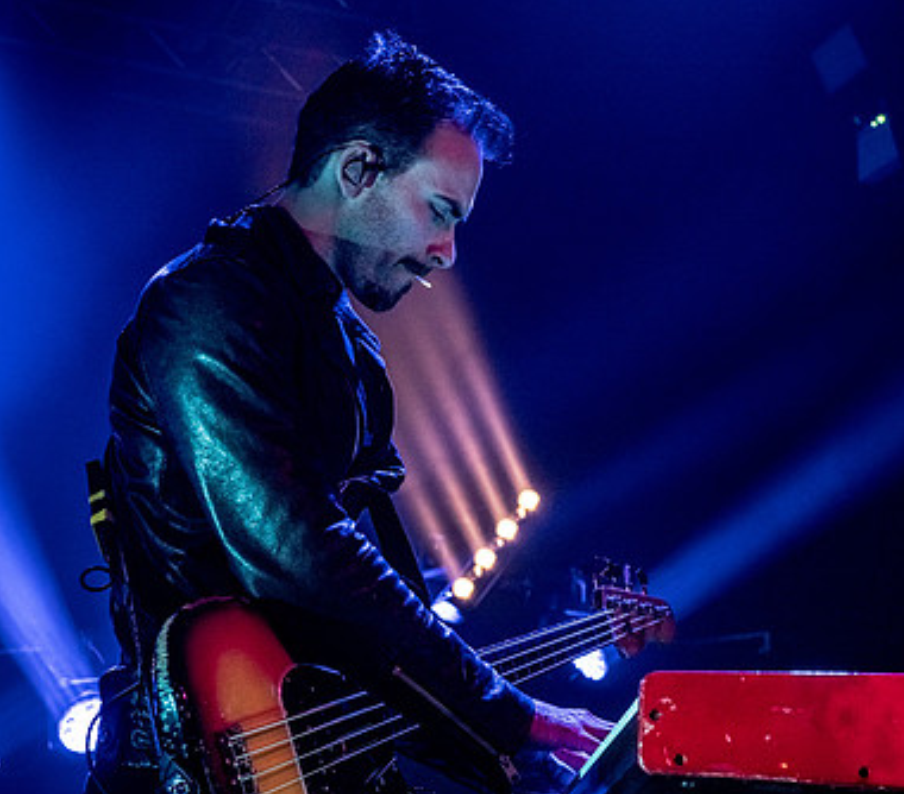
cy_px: 513
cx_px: 425
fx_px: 2309
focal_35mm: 83
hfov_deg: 22.2
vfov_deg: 19.5
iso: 800
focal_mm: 28
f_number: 4
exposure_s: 1/160
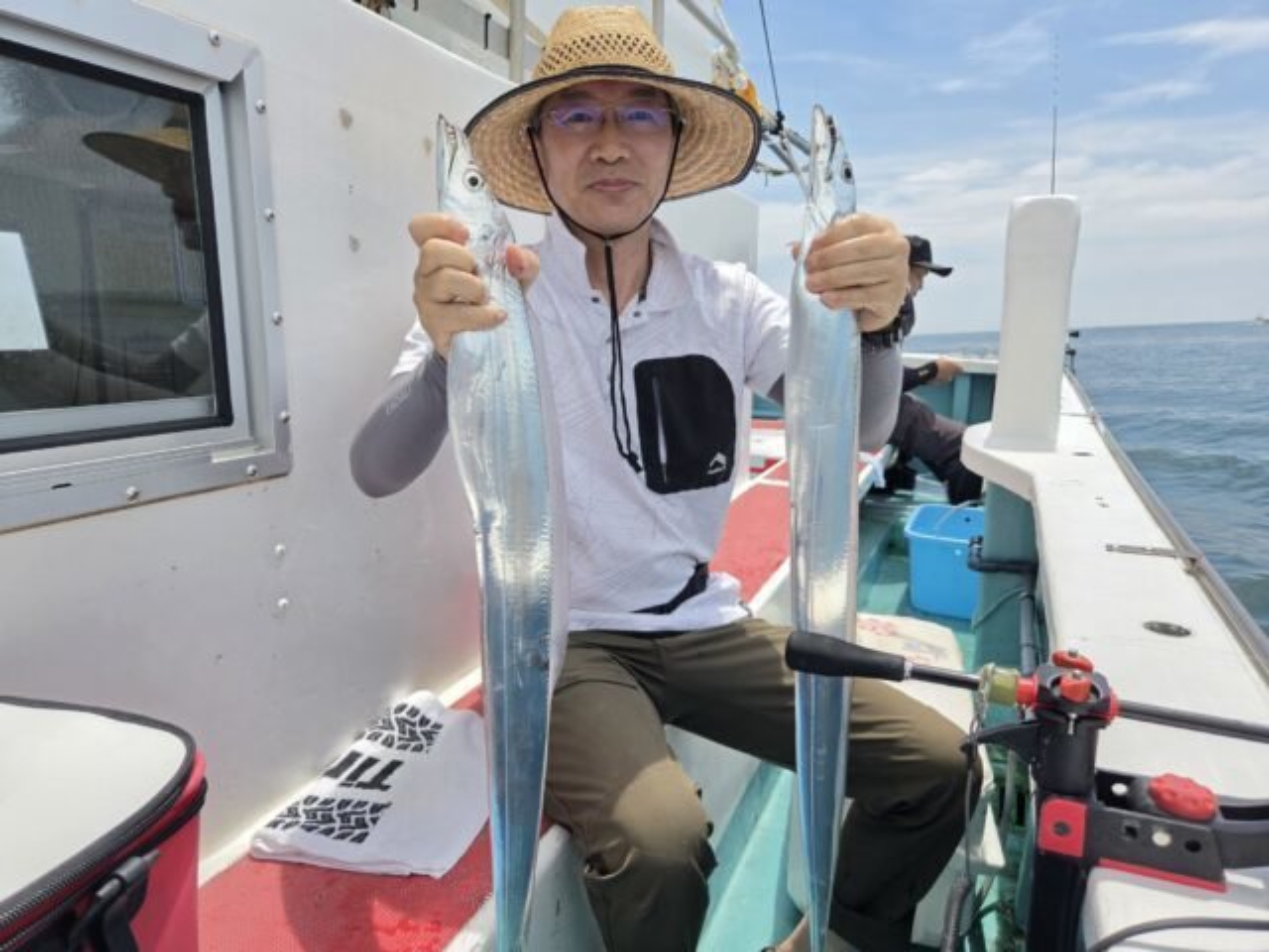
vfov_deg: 58.9
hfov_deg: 73.9
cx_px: 634
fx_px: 843
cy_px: 476
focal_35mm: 23
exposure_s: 1/5127
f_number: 1.8
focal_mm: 5.4
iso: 80
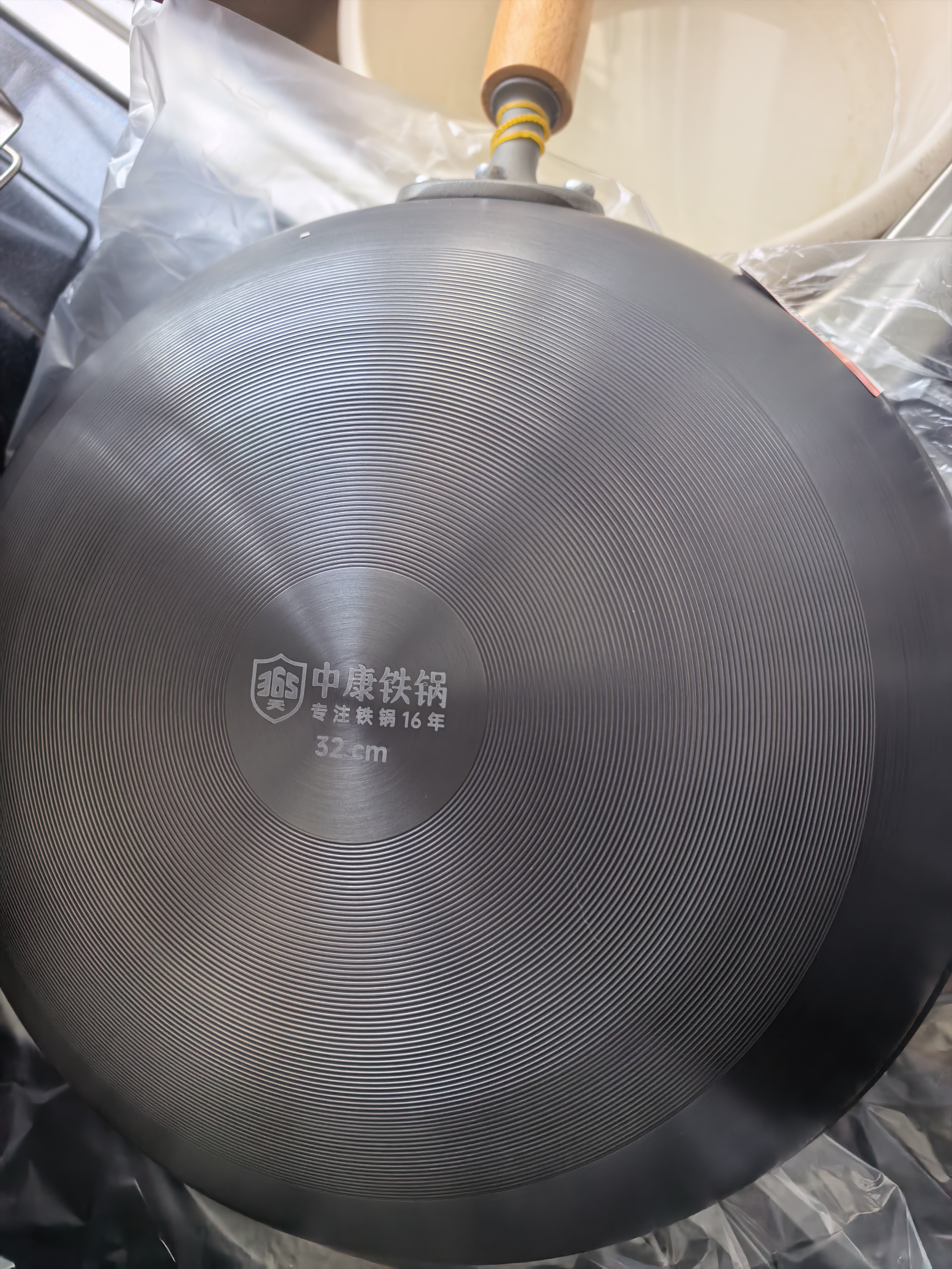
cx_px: 476
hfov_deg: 56.8
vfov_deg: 71.6
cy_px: 634
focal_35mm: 24
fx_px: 880
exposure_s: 1/100
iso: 160
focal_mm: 6.98
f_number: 2
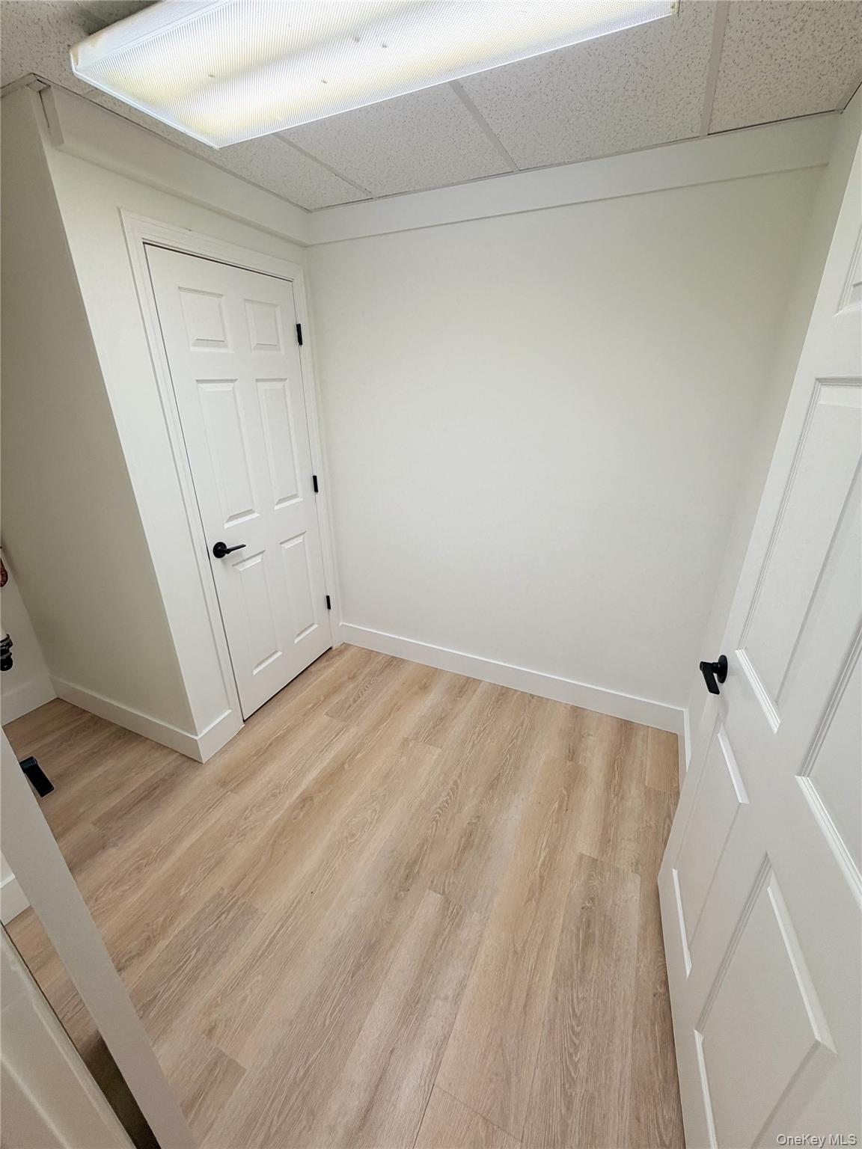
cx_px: 431
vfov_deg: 102.1
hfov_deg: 85.7
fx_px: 465
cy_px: 574
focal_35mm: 14
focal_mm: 2.22
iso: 80
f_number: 2.2
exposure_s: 1/120
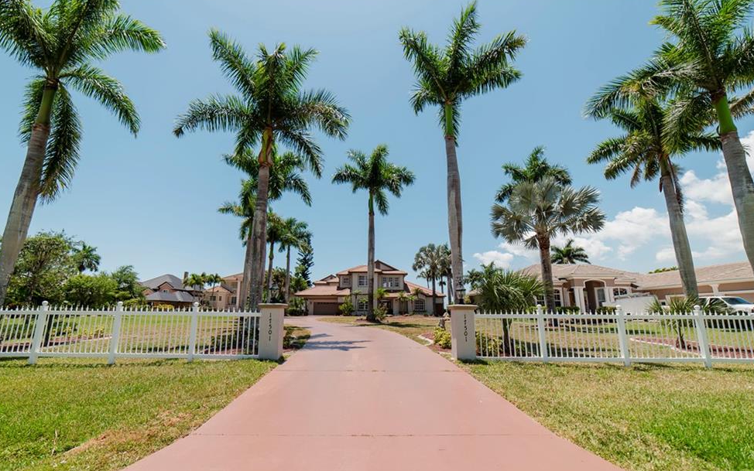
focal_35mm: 15
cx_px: 365
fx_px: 308
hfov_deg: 101.4
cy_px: 257
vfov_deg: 74.6
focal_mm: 14
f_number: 4.5
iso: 250
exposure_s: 1/2500
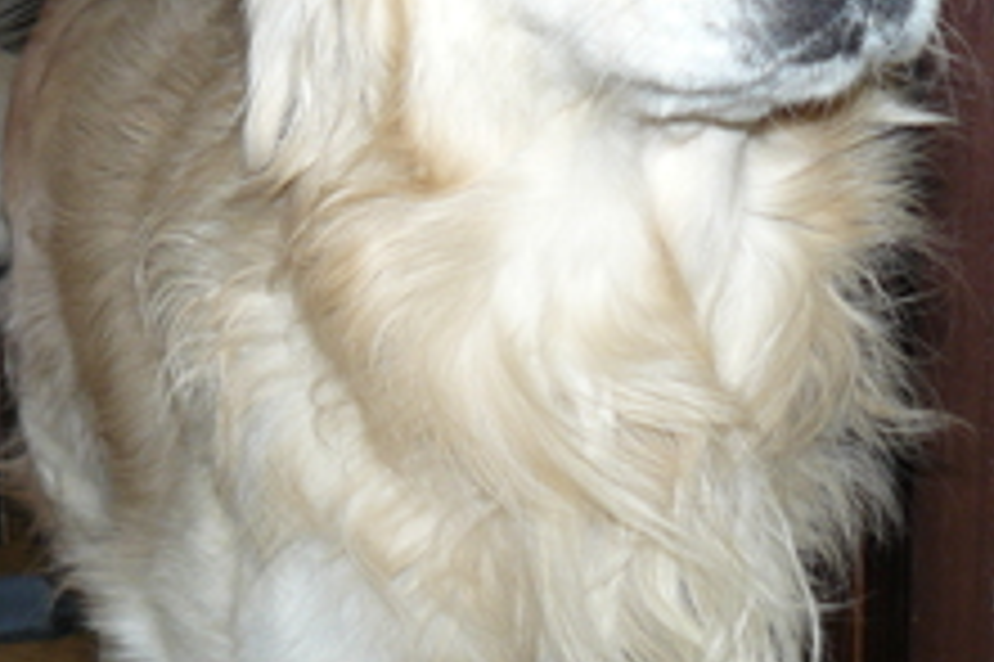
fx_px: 2400
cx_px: 144
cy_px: -45
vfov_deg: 15.3
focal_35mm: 87
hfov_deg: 22.9
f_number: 2.8
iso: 100
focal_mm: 6.8
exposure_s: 1/30
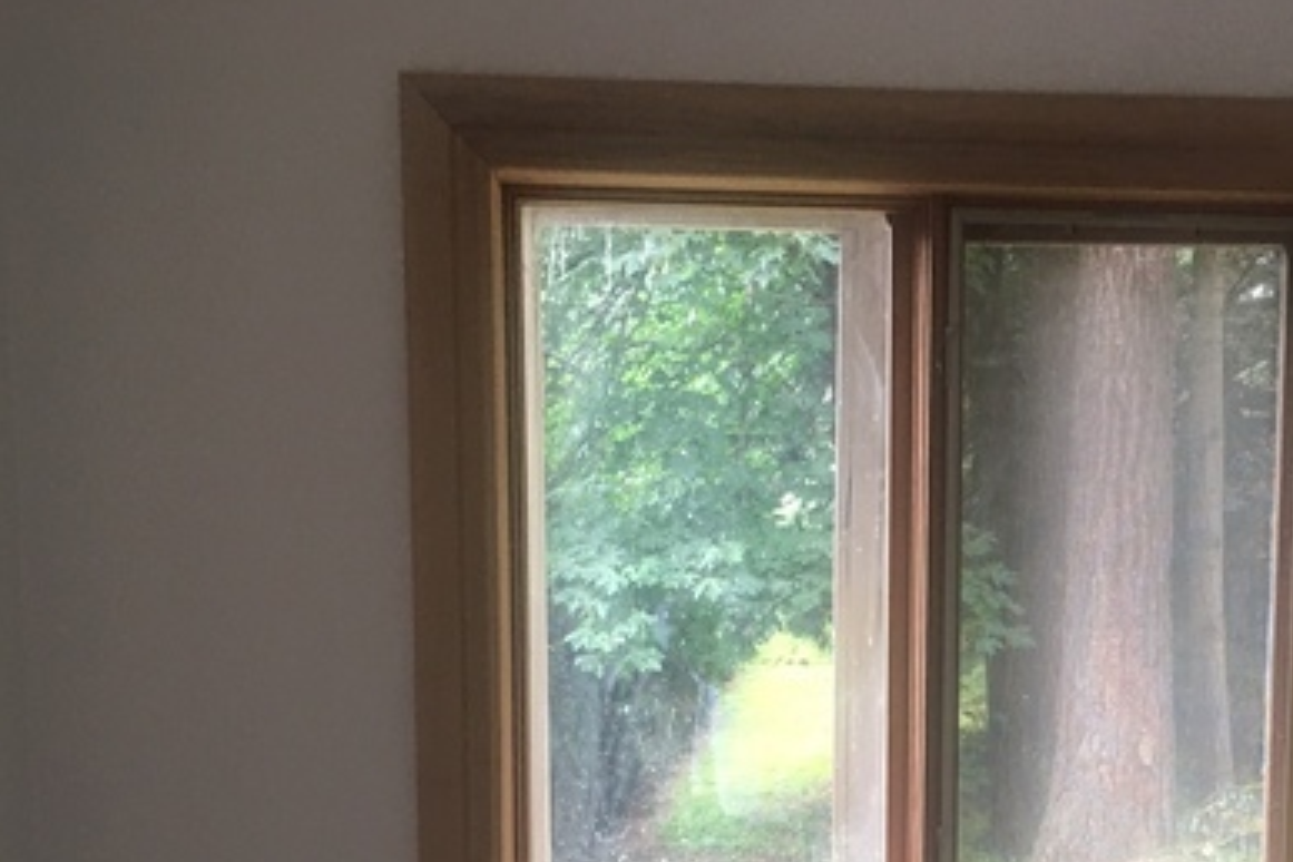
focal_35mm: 52
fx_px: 1868
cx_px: 897
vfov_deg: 25.1
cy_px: 802
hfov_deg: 37.6
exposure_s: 1/15
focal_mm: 4.15
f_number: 2.2
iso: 40
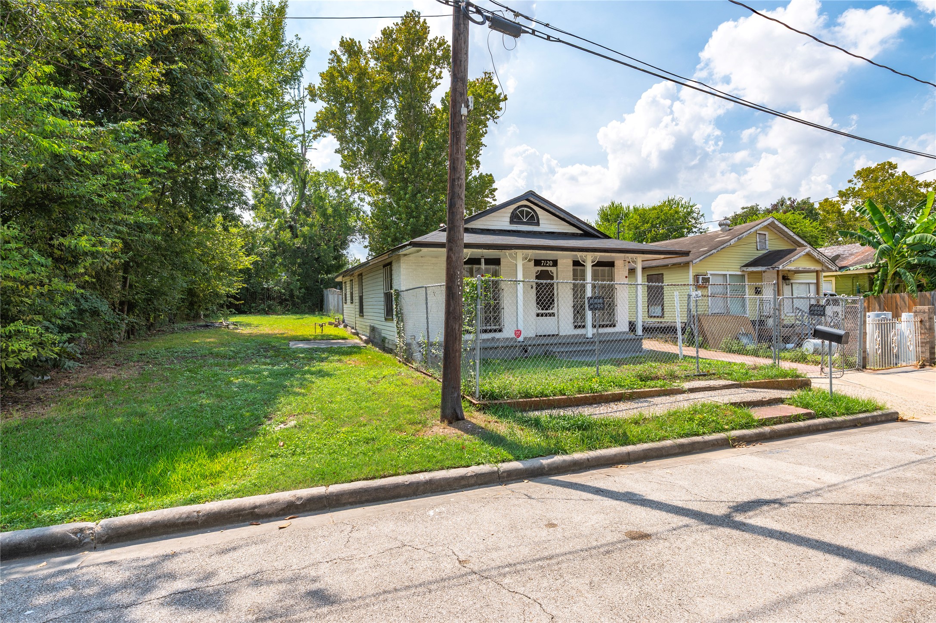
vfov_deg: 67.3
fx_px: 468
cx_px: 468
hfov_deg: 90.0
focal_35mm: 18
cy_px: 312
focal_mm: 18
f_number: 13
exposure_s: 1/125
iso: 125
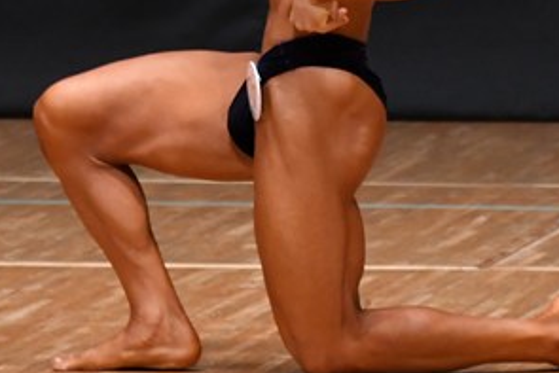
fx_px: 14059
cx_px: 348
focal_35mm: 905
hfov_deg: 2.3
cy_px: -11
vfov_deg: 1.5
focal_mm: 230
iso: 5000
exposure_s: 1/400
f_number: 5.6
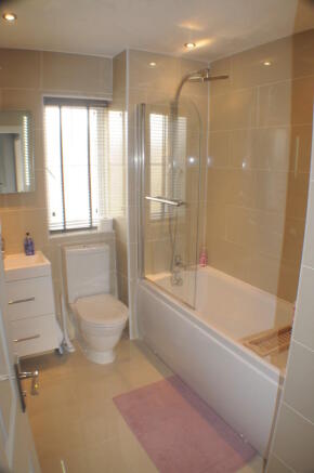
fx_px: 433
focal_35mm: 33
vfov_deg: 57.3
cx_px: 157
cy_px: 236
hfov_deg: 39.9
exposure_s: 1/4
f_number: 10
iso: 400
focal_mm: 22
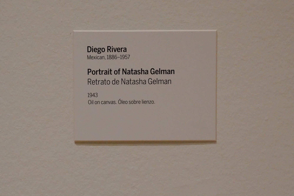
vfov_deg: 28.1
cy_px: 98
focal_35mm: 48
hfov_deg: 41.1
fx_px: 392
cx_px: 147
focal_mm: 48
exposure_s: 1/100
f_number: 14
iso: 6400
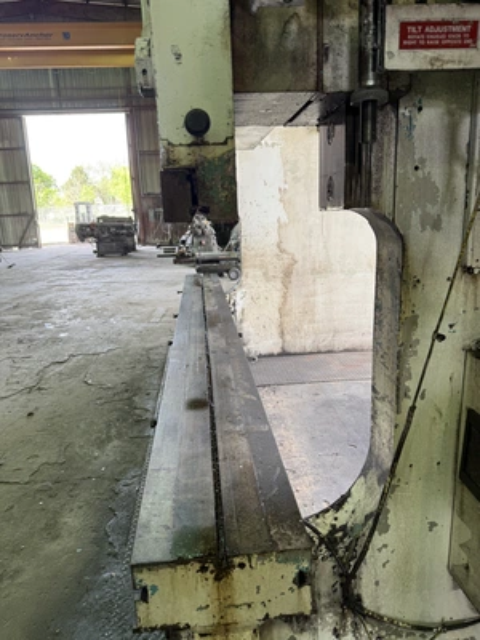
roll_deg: +2.7
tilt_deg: -13.5
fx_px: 444
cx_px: 240
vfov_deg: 71.6
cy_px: 320
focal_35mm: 24
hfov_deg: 56.8
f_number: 1.78
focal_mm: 6.76
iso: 100
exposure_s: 1/121
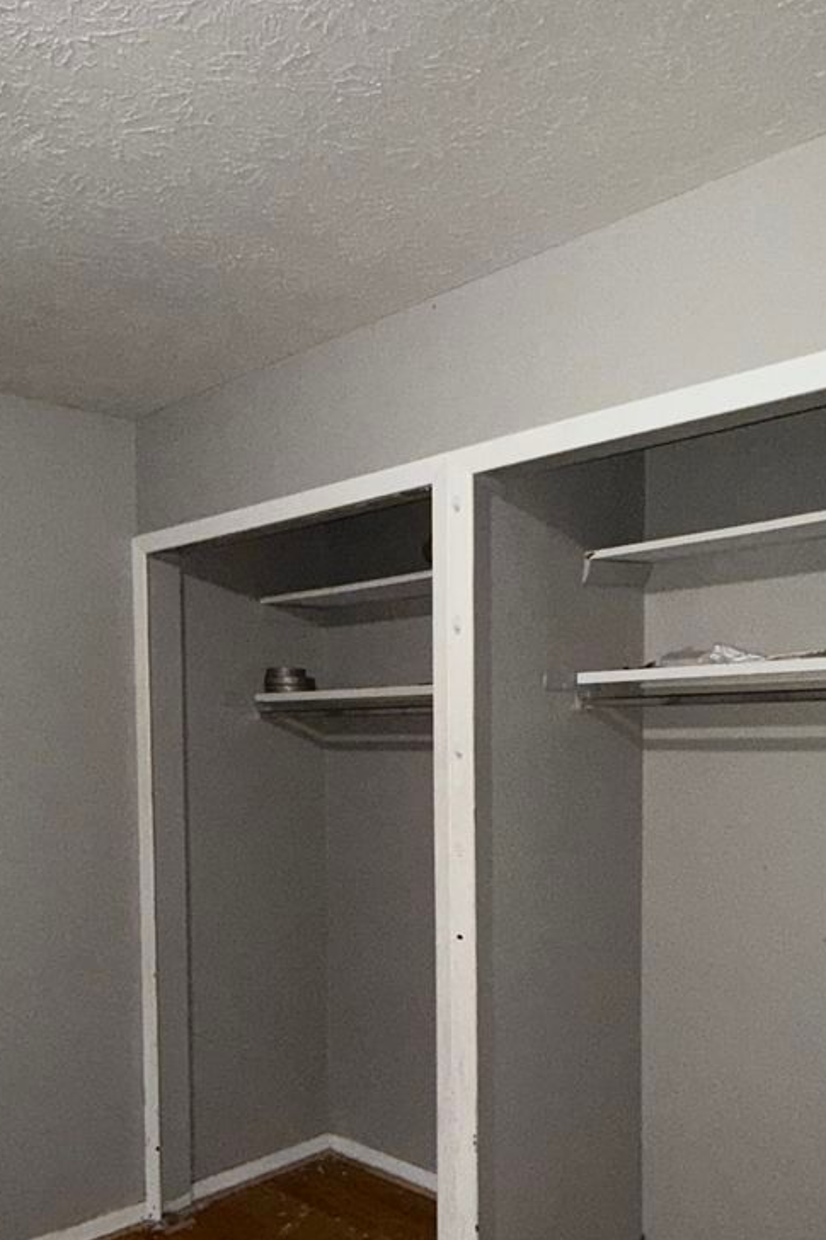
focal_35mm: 30
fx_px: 1033
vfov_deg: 60.8
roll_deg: +0.5
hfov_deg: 43.6
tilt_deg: -3.2
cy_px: 802
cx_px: 442
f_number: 2.2
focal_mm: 2.22
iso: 250
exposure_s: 1/60
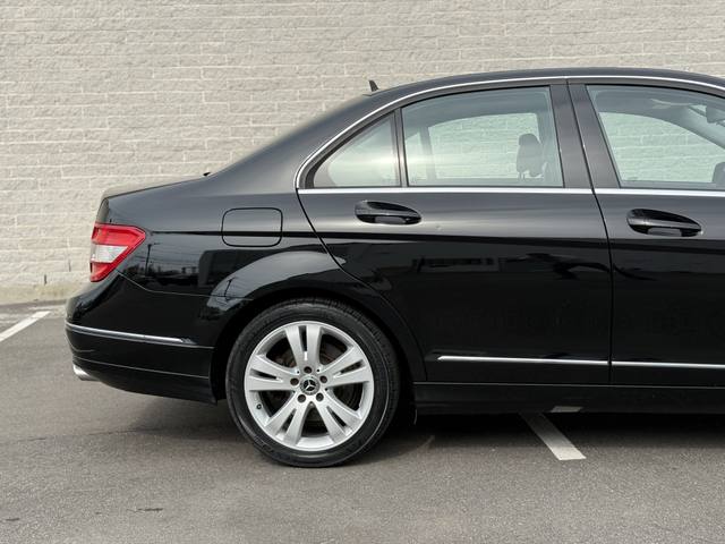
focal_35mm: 48
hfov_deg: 39.7
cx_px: 362
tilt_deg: -5.8
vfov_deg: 30.3
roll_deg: +2.5
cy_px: 272
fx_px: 1005
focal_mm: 6.76
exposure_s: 1/2273
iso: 64
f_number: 1.78
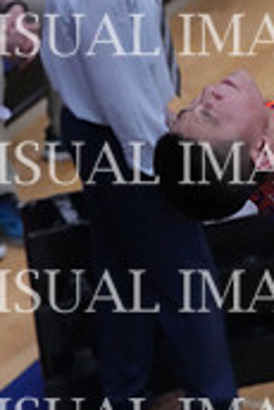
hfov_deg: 4.2
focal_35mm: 324
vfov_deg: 6.3
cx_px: 366
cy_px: 355
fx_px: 3691
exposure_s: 1/1000
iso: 10000
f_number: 4
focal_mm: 96
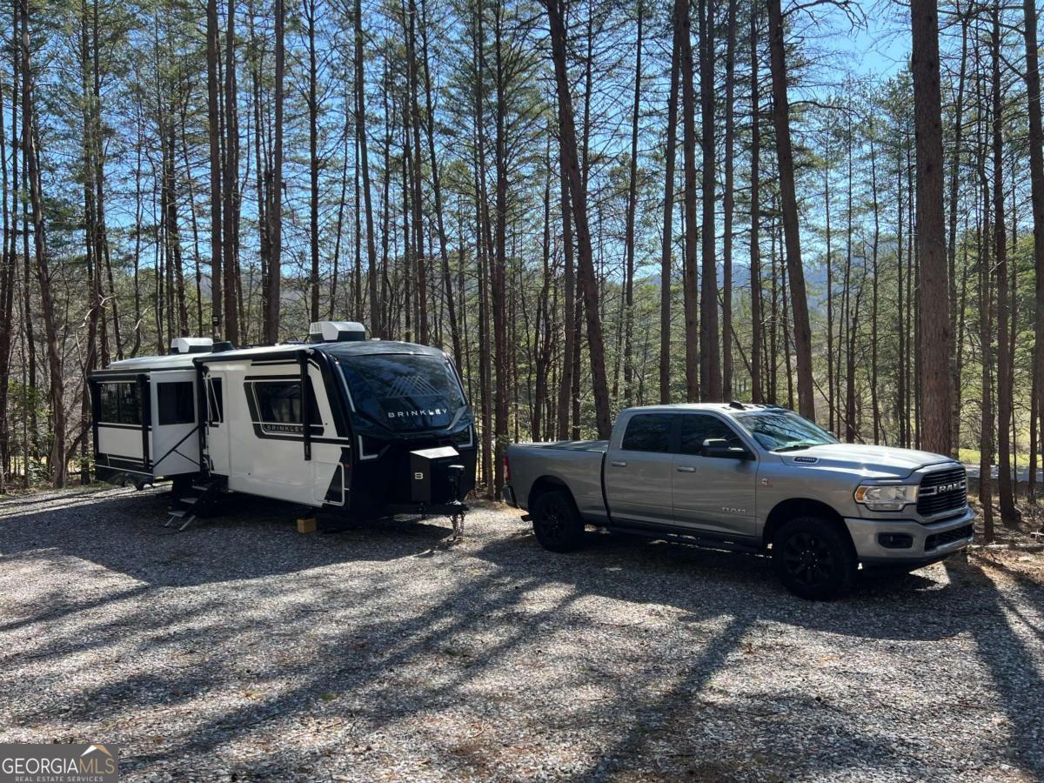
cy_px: 392
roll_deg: +2.5
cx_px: 522
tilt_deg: -1.6
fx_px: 784
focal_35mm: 26
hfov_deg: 67.3
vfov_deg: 53.1
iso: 50
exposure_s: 1/1159
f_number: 1.5
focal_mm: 5.7
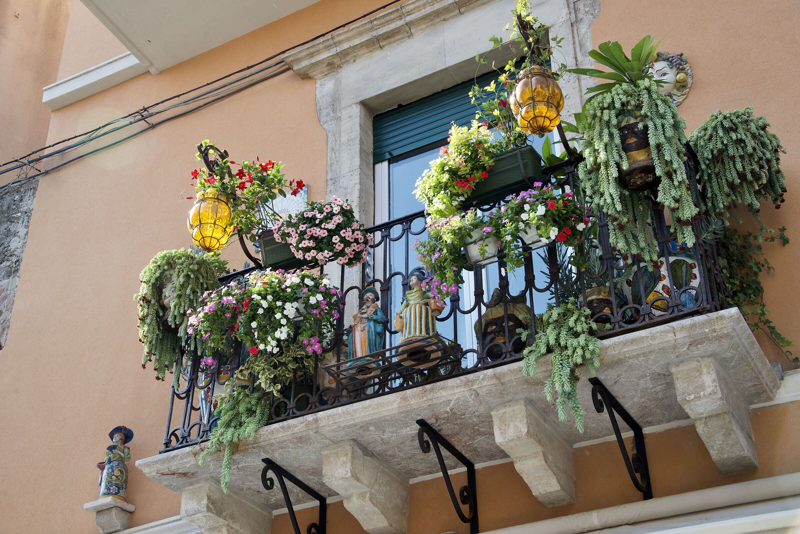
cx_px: 400
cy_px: 267
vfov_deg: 27.0
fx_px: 1111
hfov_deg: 39.6
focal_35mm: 50
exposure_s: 1/50
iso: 100
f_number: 8
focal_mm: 50
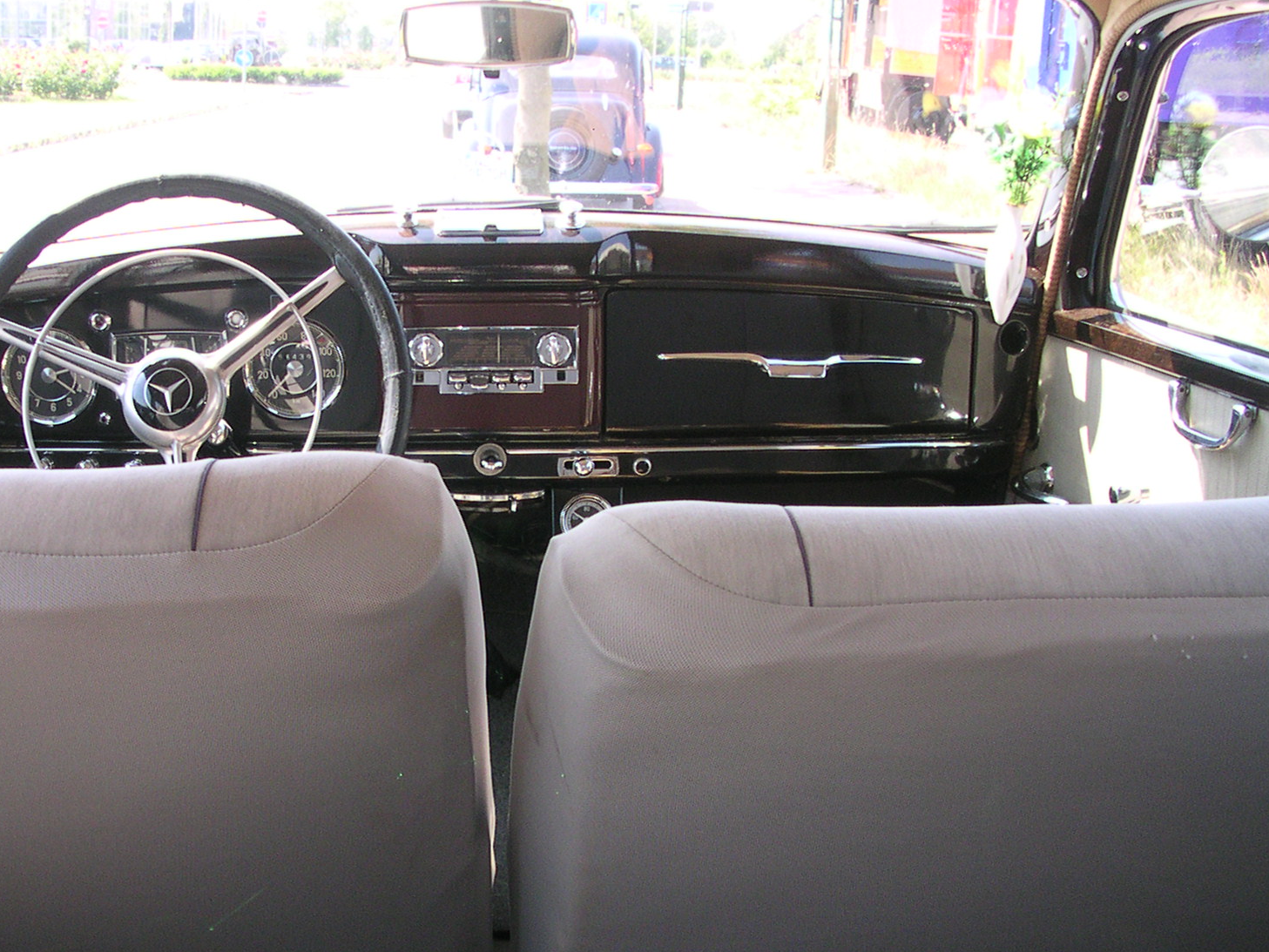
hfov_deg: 36.5
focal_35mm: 52
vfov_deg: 28.0
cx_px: 451
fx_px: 1906
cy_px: 584
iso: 100
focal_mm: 5.6
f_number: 2.7
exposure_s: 1/88.3
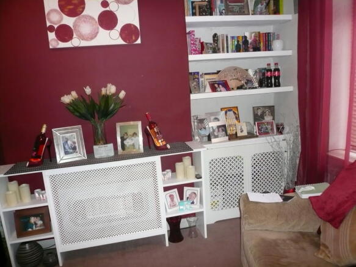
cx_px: 178
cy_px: 134
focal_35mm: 28
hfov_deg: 63.5
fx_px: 288
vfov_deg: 49.7
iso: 200
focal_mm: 4.6
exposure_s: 1/30
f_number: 2.8
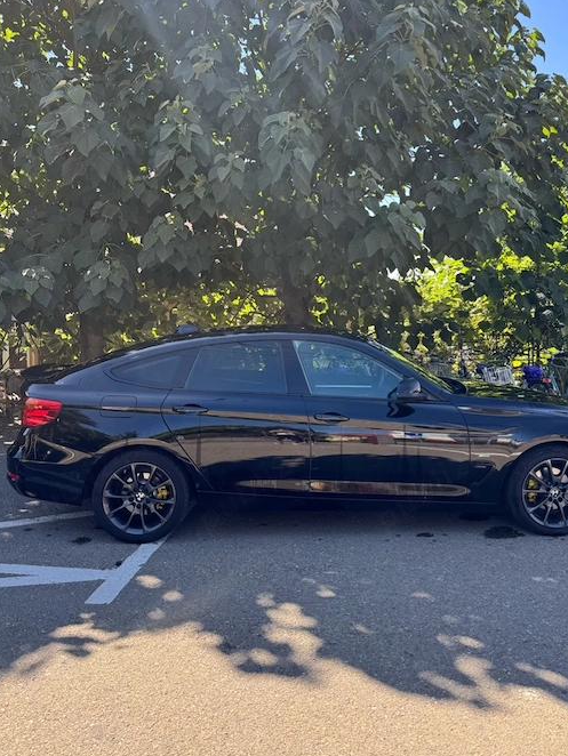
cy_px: 324
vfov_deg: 61.4
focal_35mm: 29
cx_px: 318
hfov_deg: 48.2
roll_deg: +1.1
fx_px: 634
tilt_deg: -0.9
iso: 80
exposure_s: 1/671
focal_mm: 6.76
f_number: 1.78
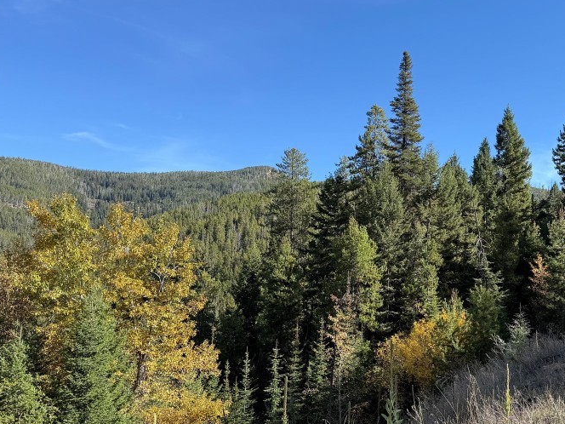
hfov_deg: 49.4
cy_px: 250
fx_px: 604
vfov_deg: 38.5
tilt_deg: +5.2
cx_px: 372
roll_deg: -1.5
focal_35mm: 37
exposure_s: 1/1727
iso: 80
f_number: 1.78
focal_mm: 6.76
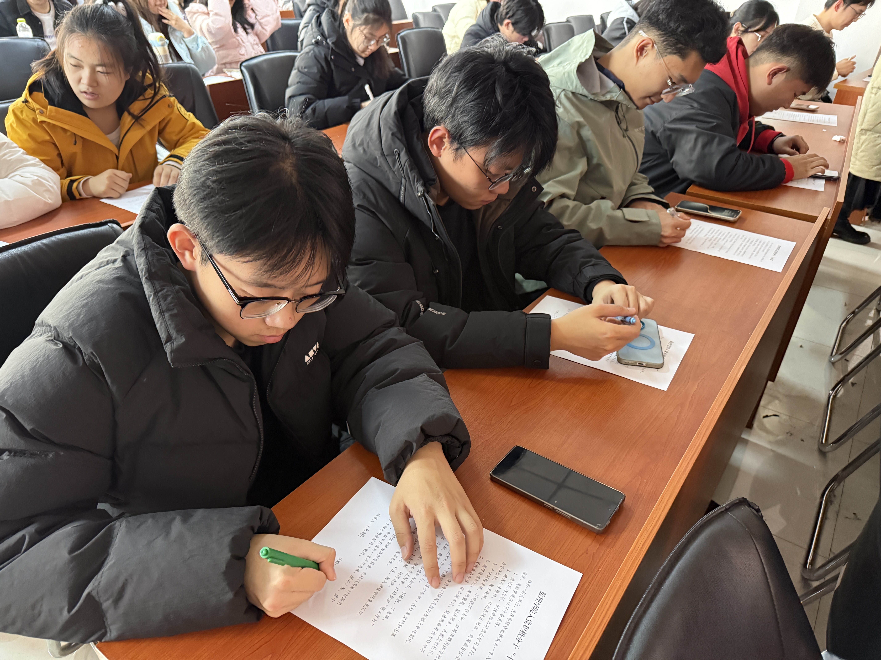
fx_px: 611
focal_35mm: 24
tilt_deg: -32.1
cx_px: 440
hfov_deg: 71.6
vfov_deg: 56.8
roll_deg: -2.0
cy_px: 330
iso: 800
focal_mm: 6.76
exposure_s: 1/45
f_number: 1.78
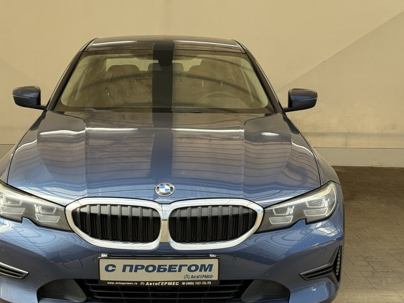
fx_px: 712
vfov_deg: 24.0
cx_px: 173
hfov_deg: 31.6
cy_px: 166
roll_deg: -1.9
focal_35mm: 61
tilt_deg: -12.3
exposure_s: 1/765
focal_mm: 6.76
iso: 64
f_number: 1.78
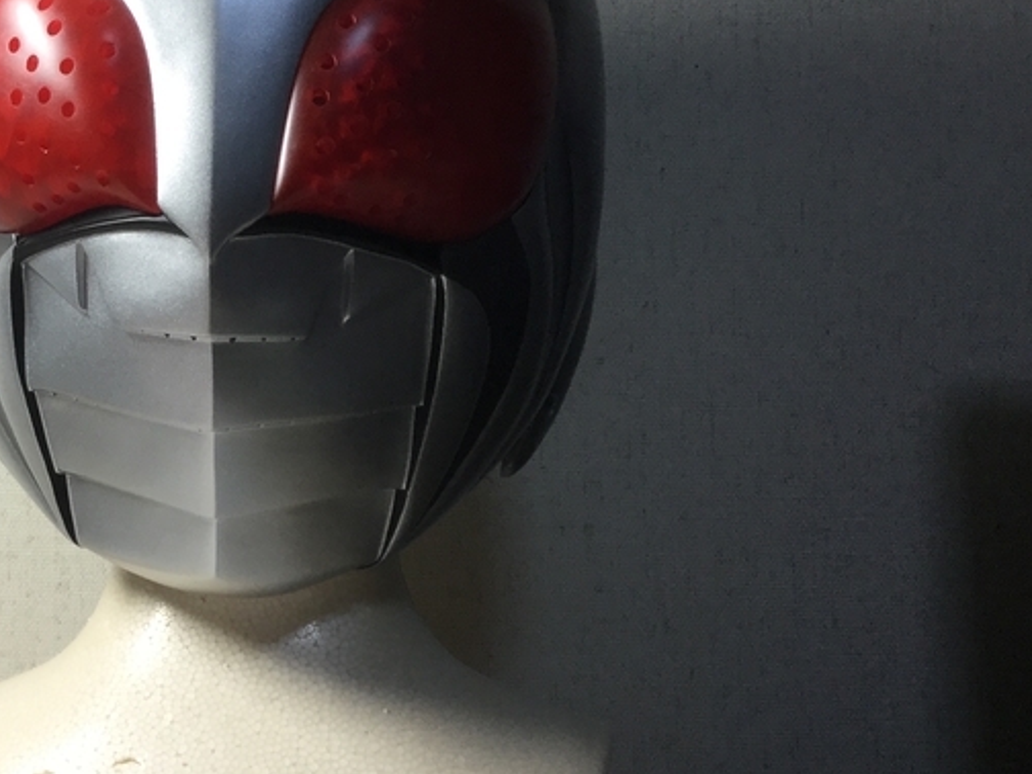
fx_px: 1878
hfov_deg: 29.4
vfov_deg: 23.3
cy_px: 422
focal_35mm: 63
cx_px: 100
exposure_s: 1/40
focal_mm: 3.3
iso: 25
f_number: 2.4
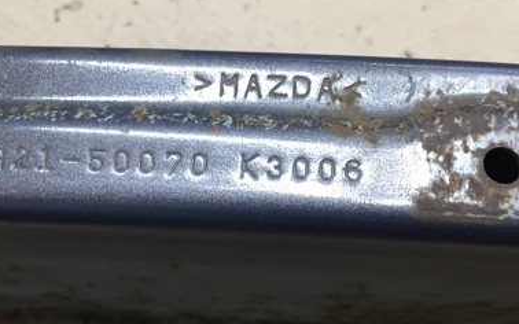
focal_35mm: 52
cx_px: 189
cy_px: 214
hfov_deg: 38.6
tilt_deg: -72.3
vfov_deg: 24.7
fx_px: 735
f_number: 2.2
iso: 64
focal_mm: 4.15
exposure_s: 1/33
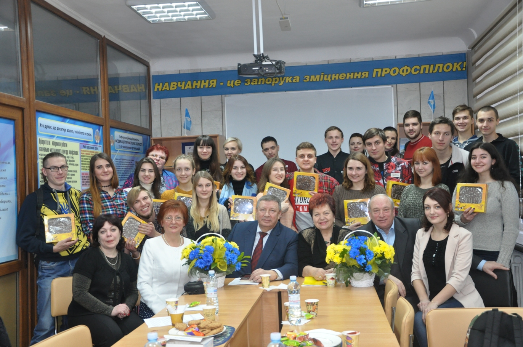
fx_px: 653
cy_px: 174
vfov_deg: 29.8
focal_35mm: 45
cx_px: 262
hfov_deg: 43.7
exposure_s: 1/30
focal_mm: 30
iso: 1000
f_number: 4.2
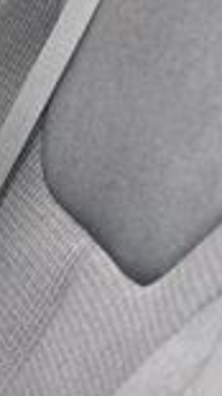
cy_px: 382
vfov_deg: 17.9
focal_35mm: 117
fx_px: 1226
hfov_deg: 8.5
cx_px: -470
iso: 1250
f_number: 4
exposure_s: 1/60
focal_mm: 18
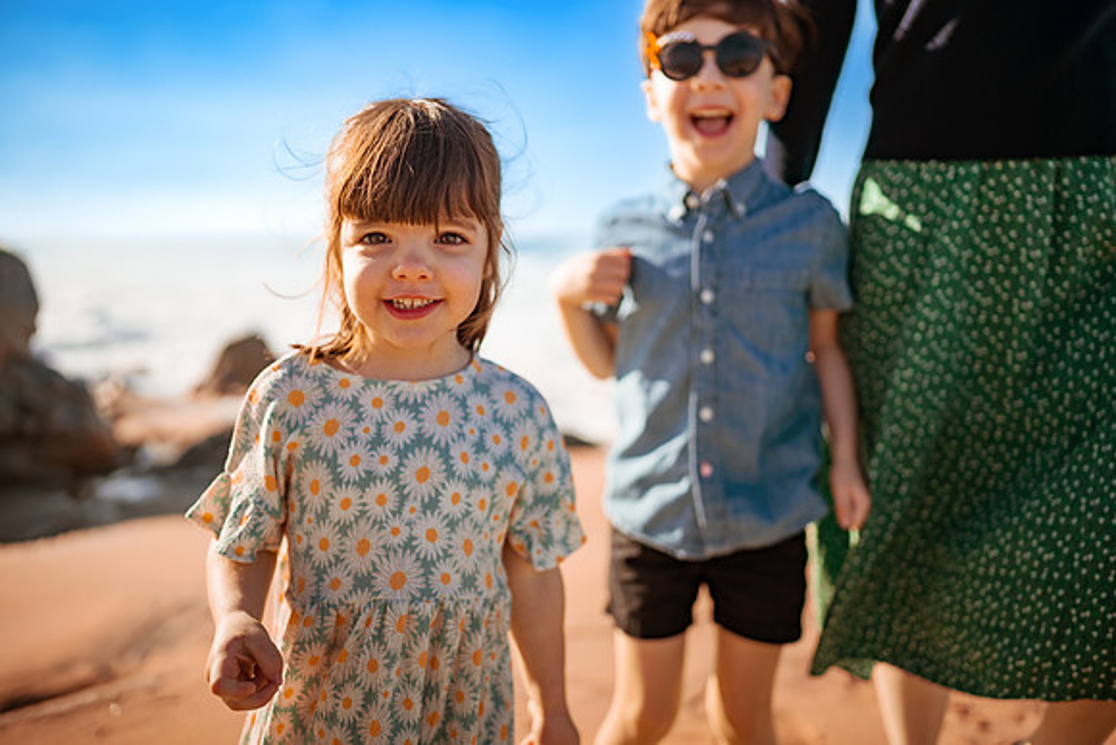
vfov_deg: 37.9
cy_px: 372
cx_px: 558
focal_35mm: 35
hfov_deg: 54.4
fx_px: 1085
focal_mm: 35
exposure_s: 1/8000
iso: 100
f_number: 1.8
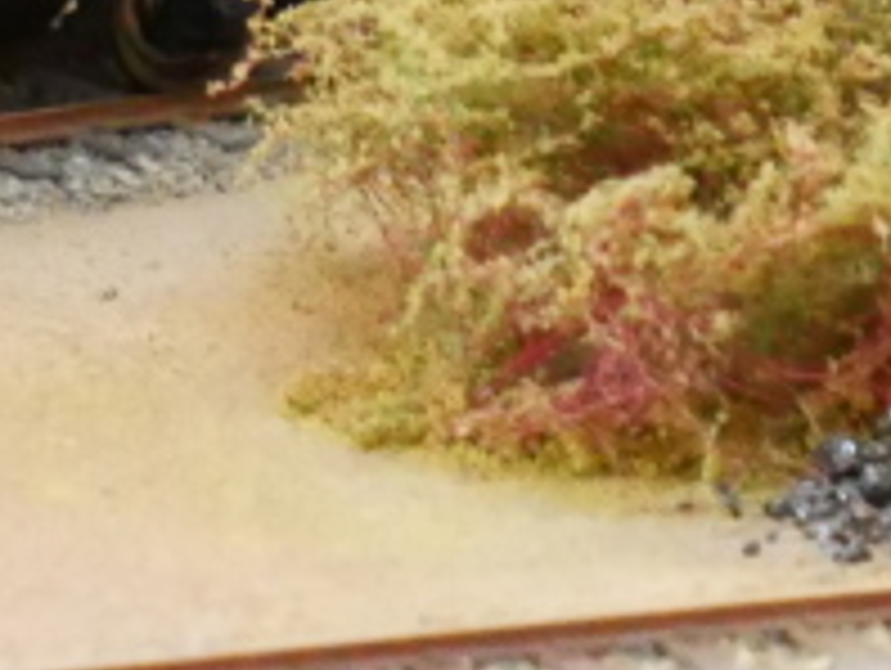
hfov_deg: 5.5
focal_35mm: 363
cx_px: 585
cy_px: 378
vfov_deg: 4.1
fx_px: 9355
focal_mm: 36
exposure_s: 1/60
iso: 3200
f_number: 5.3
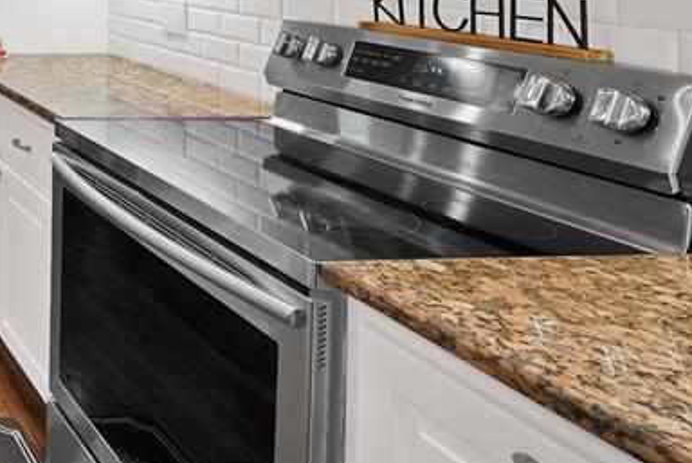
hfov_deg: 37.0
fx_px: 616
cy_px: -76
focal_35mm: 32
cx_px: -207
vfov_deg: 34.2
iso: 640
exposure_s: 1/2.5
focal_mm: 12
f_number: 9
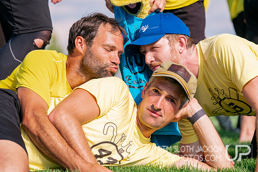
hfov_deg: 13.7
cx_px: 129
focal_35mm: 150
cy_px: 86
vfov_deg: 9.2
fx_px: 1075
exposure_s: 1/5000
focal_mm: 150
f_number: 4
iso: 640
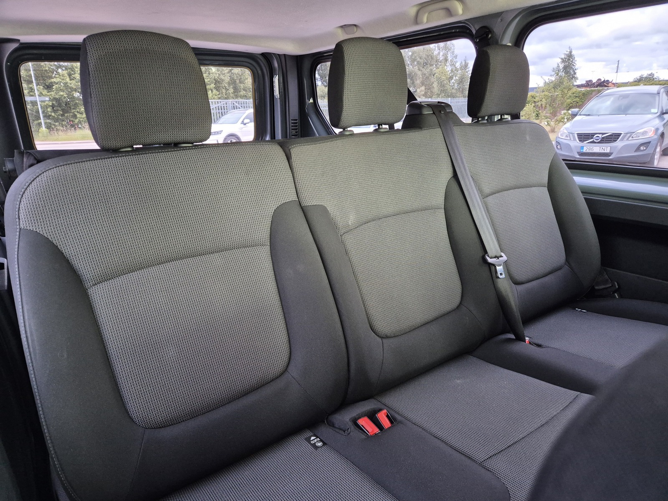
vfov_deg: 58.9
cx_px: 334
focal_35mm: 23
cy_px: 250
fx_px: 444
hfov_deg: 73.9
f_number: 1.8
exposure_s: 1/100
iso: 640
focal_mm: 5.4
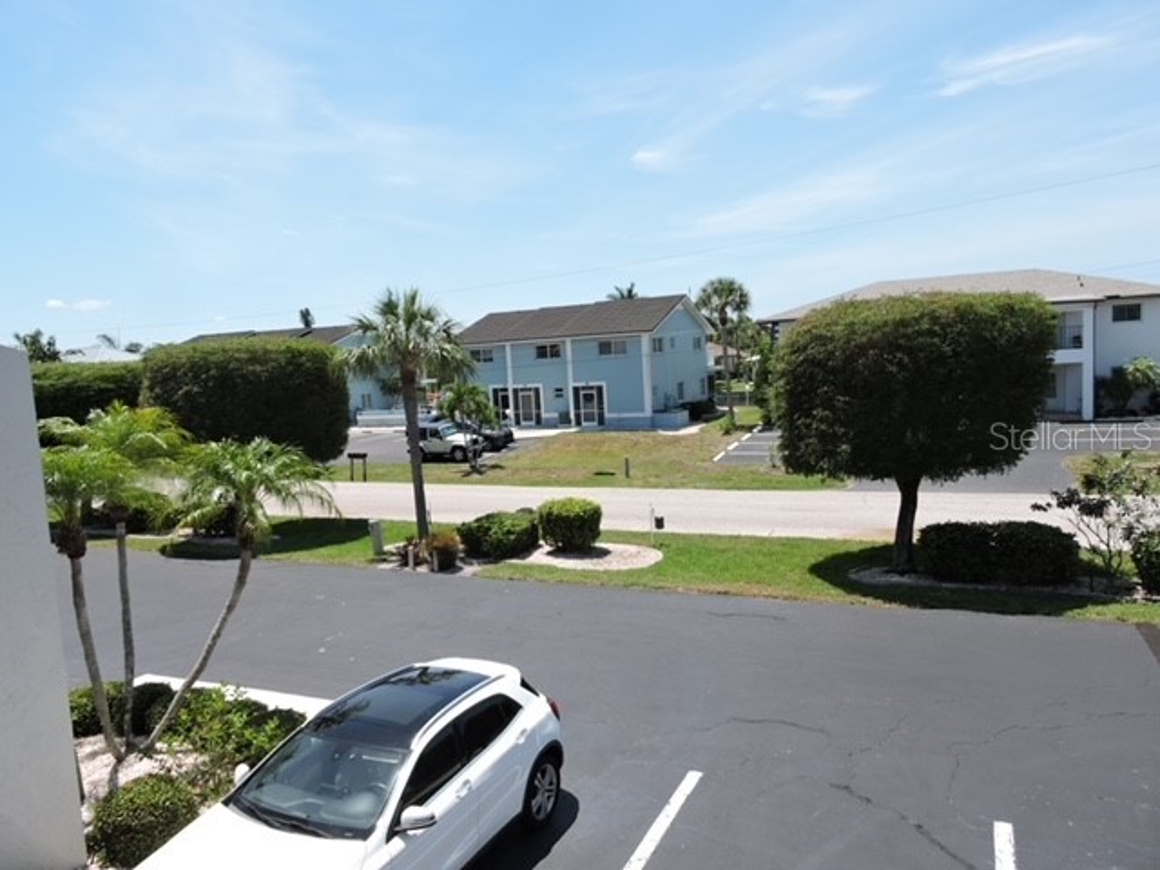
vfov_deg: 56.8
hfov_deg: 71.6
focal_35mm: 24
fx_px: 804
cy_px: 435
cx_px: 580
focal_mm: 4.3
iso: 100
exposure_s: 1/1000
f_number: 3.3
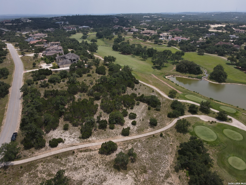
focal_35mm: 24
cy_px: 92
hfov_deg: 71.6
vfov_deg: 56.8
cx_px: 123
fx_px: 171
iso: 100
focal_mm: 4.5
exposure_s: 1/1000
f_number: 2.8
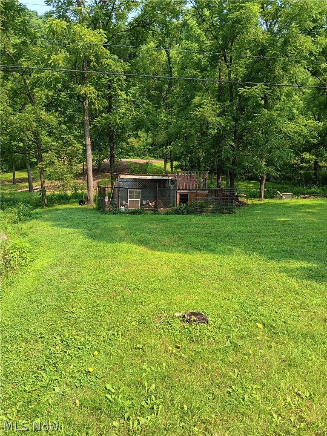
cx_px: 164
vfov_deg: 67.3
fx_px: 327
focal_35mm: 26
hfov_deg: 53.1
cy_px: 218
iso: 20
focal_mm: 3.98
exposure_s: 1/143
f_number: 1.8
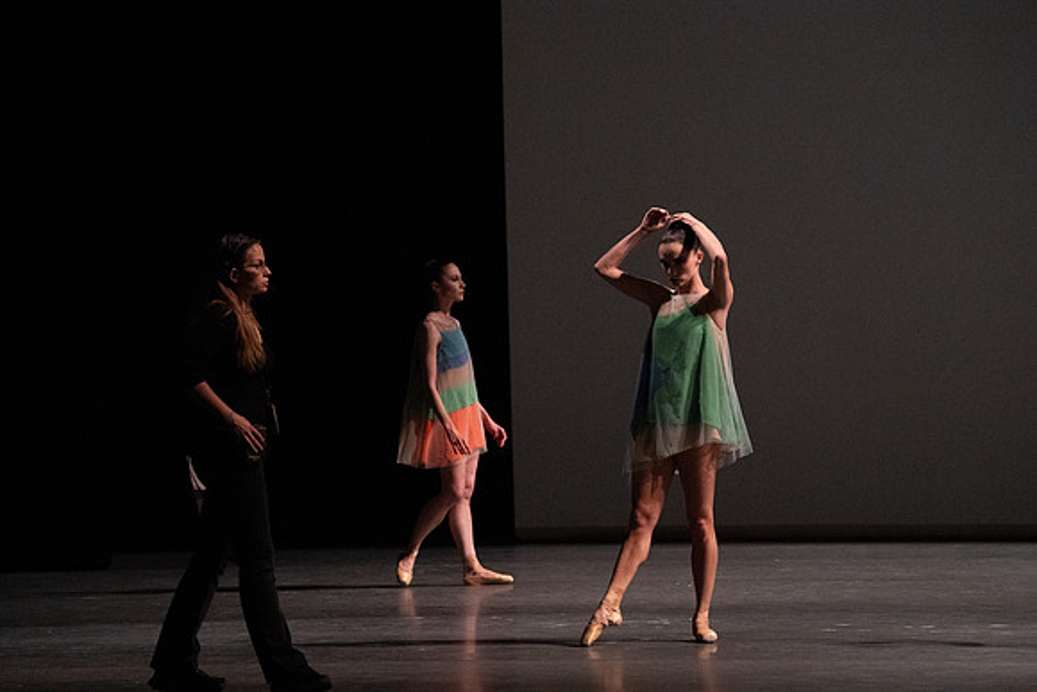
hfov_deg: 10.3
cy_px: 346
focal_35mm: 200
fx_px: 5762
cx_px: 518
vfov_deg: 6.9
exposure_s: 1/400
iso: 16000
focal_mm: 200
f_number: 6.3
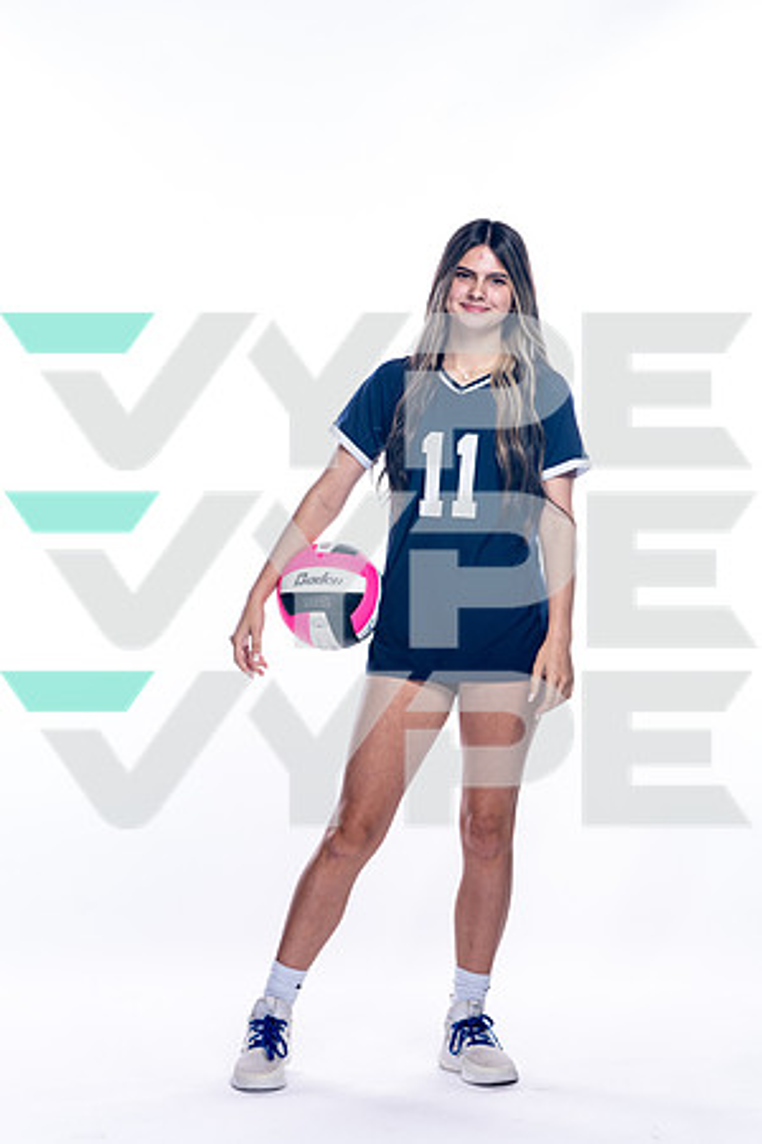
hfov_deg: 12.7
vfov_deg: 18.9
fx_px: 3429
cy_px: 572
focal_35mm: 108
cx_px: 381
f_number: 5.6
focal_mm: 108
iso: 400
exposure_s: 1/250
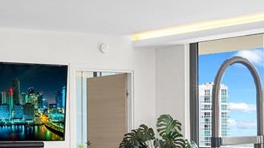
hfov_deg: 25.6
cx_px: 39
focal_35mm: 81
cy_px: 123
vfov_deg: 14.8
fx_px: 567
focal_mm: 16
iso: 200
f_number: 8
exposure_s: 1/13
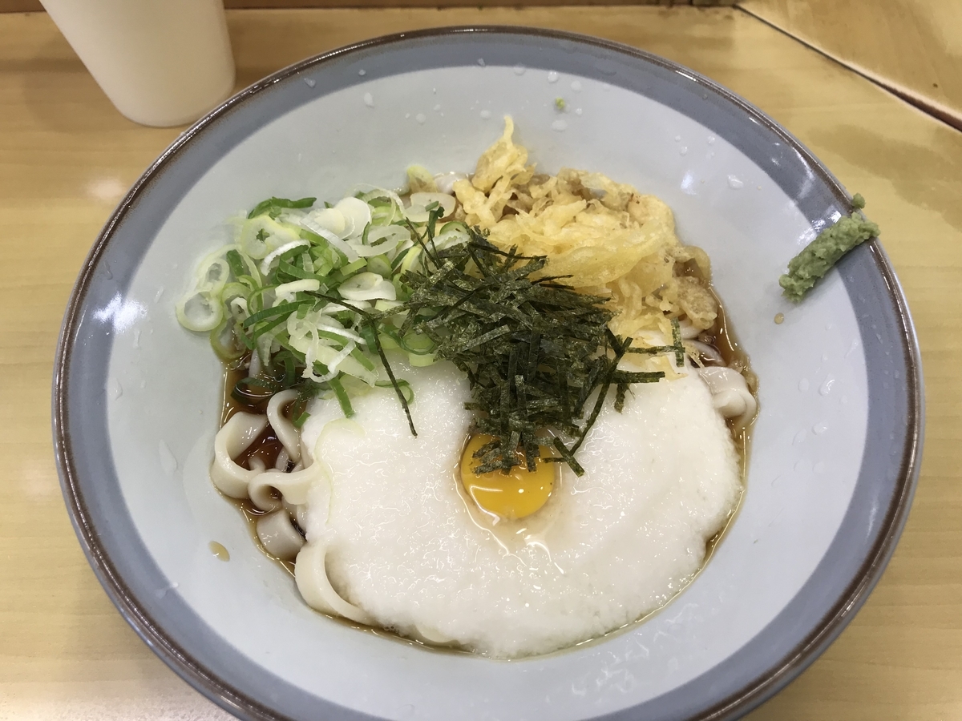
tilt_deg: -62.8
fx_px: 778
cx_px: 481
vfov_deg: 49.7
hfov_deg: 63.4
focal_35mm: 28
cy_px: 360
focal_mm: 3.99
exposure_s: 1/60
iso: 25
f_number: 1.8
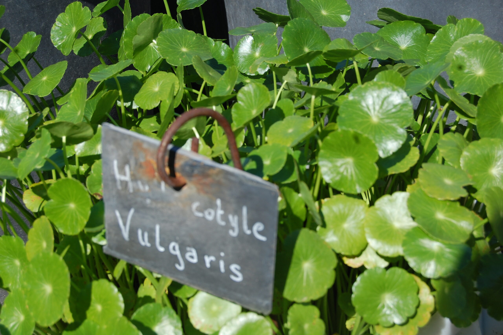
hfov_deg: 29.9
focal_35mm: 68
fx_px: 942
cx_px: 252
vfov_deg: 20.1
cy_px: 168
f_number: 9
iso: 200
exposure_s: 1/320
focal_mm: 45
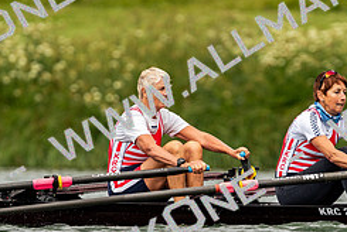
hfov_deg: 1.5
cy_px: 165
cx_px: 224
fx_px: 13694
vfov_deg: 1.0
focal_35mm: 1419
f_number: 6.3
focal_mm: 600
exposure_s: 1/2000
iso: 400
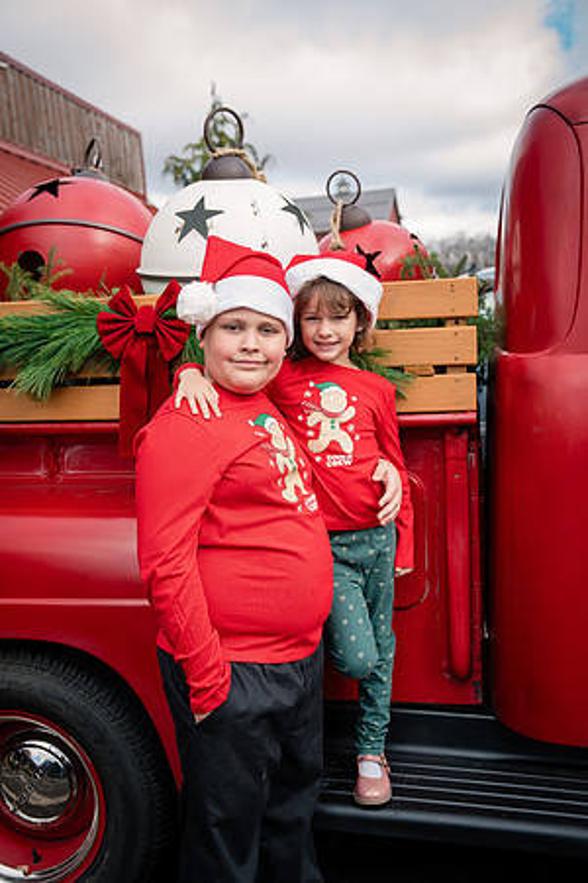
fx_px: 906
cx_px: 294
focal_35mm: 37
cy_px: 442
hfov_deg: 35.9
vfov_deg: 51.9
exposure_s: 1/250
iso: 200
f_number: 4
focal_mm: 37
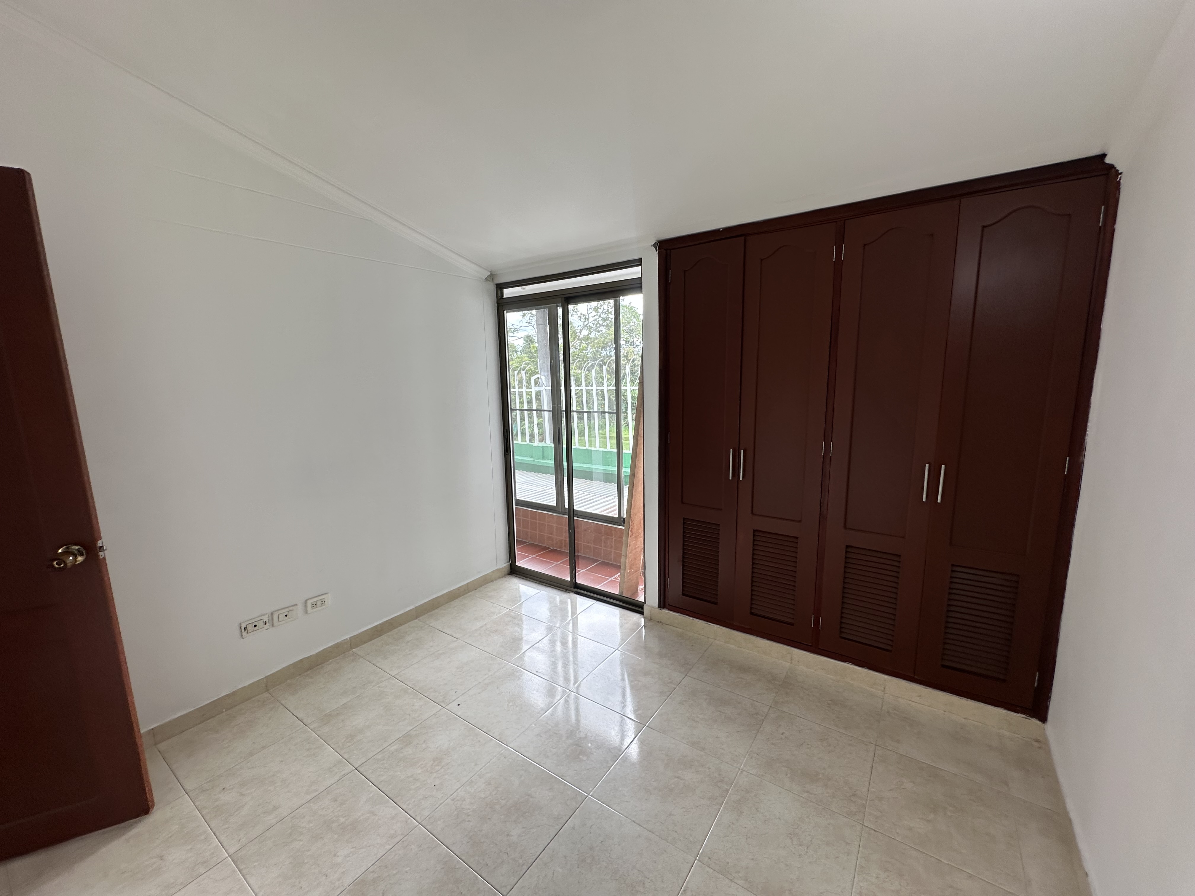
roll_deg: +0.3
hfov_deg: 102.1
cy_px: 448
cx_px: 598
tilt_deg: -7.2
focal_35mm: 14
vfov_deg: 85.7
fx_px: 483
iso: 50
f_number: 2.2
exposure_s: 1/120
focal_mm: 2.22
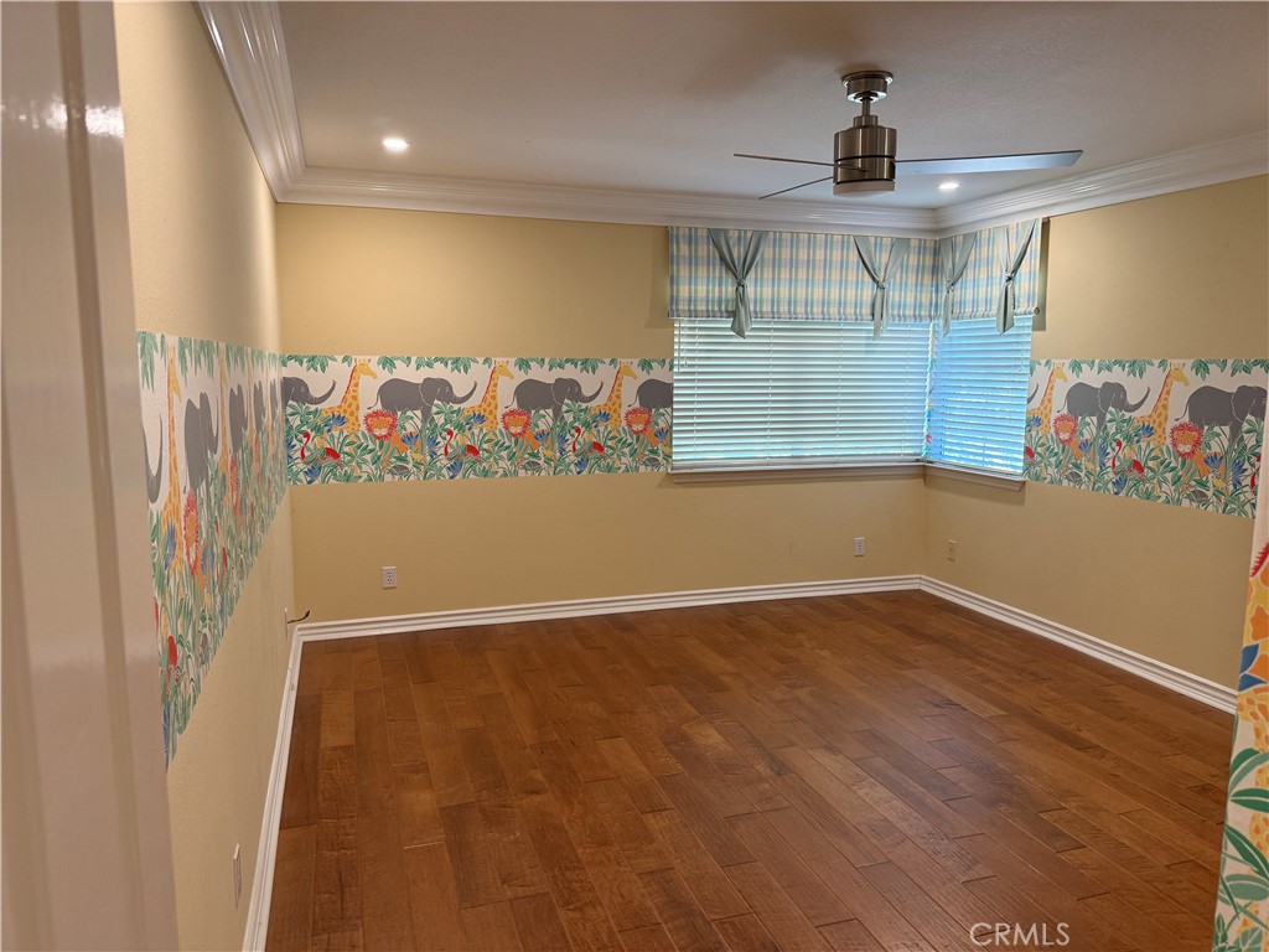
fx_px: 880
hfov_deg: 71.6
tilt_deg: -7.8
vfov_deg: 56.8
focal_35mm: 24
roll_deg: -0.6
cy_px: 476
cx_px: 634
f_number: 1.78
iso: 160
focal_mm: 6.76
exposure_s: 1/111
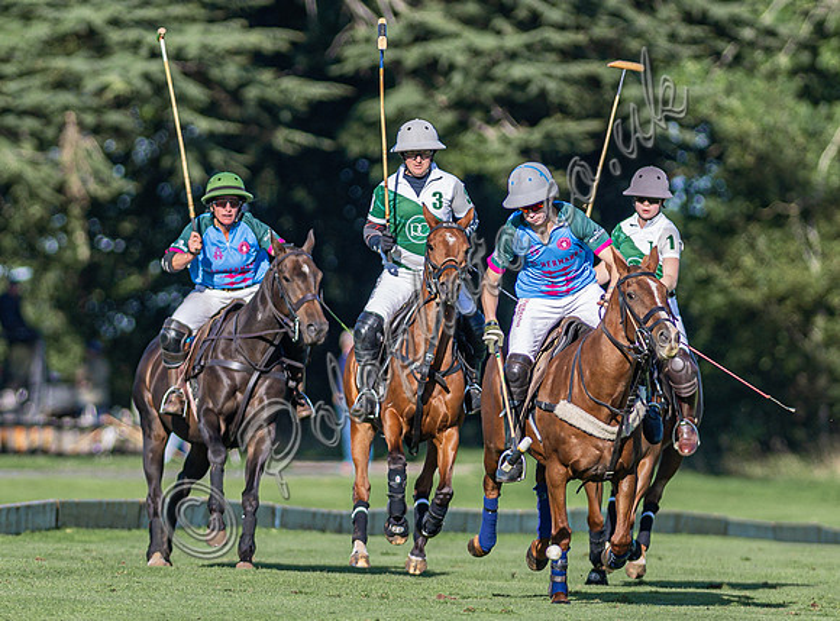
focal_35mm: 923
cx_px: 393
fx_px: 22279
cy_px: 305
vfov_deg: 1.6
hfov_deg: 2.2
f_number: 3.2
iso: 160
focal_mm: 300
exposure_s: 1/2500
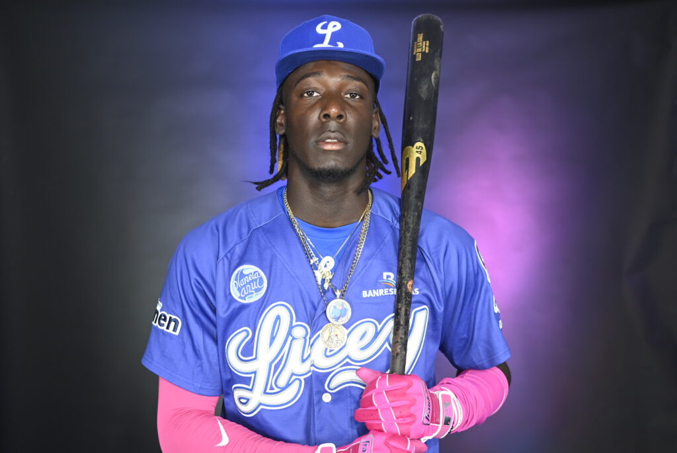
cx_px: 338
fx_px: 734
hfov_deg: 49.5
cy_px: 226
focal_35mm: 39
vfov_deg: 34.3
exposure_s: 1/100
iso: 400
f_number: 2.8
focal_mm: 26
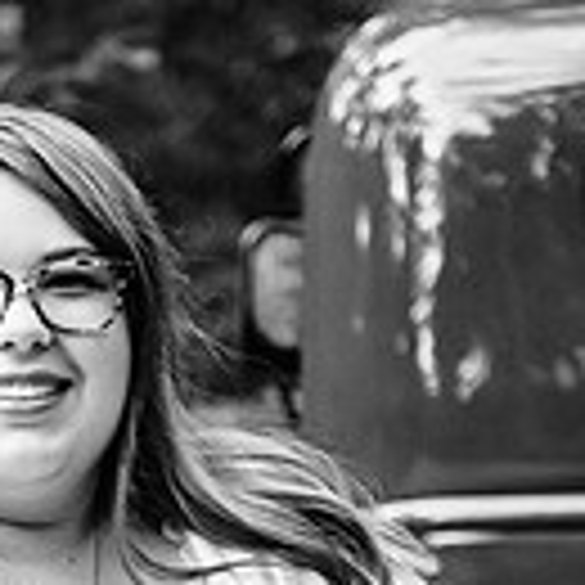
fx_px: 3365
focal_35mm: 176
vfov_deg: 9.8
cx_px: 36
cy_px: 688
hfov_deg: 9.9
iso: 640
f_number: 2.8
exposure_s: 1/320
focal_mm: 60
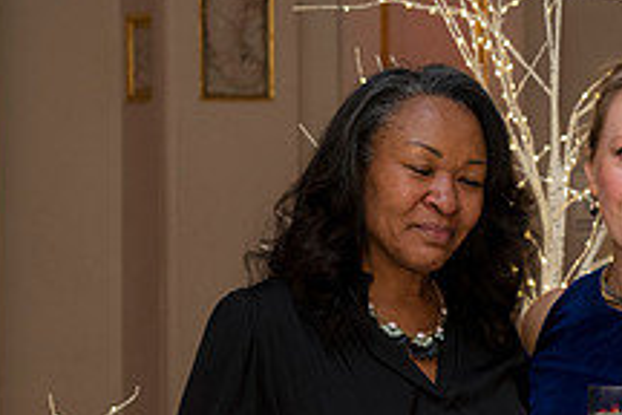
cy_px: 309
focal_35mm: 159
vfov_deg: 8.6
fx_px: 2747
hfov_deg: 12.8
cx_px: 567
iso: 800
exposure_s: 1/125
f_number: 5
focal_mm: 55
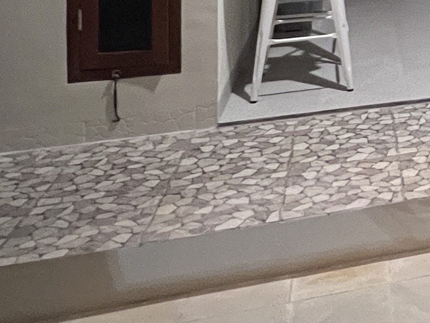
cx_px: 654
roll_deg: -0.8
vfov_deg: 20.6
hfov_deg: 24.8
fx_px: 733
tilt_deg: -1.2
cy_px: -181
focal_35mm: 59
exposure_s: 1/34
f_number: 1.8
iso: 800
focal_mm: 1.57
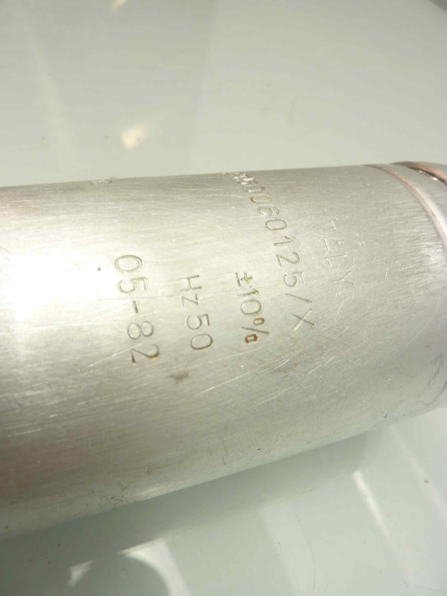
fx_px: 430
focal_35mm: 25
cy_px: 298
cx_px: 224
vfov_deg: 69.4
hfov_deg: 54.9
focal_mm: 4.1
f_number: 3.3
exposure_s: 1/20
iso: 80
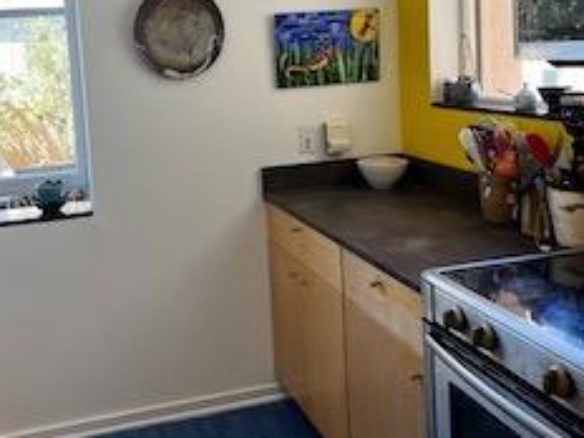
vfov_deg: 32.9
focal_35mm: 43
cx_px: 234
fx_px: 725
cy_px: 108
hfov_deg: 43.6
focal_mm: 5.1
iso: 32
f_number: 1.6
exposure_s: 1/122
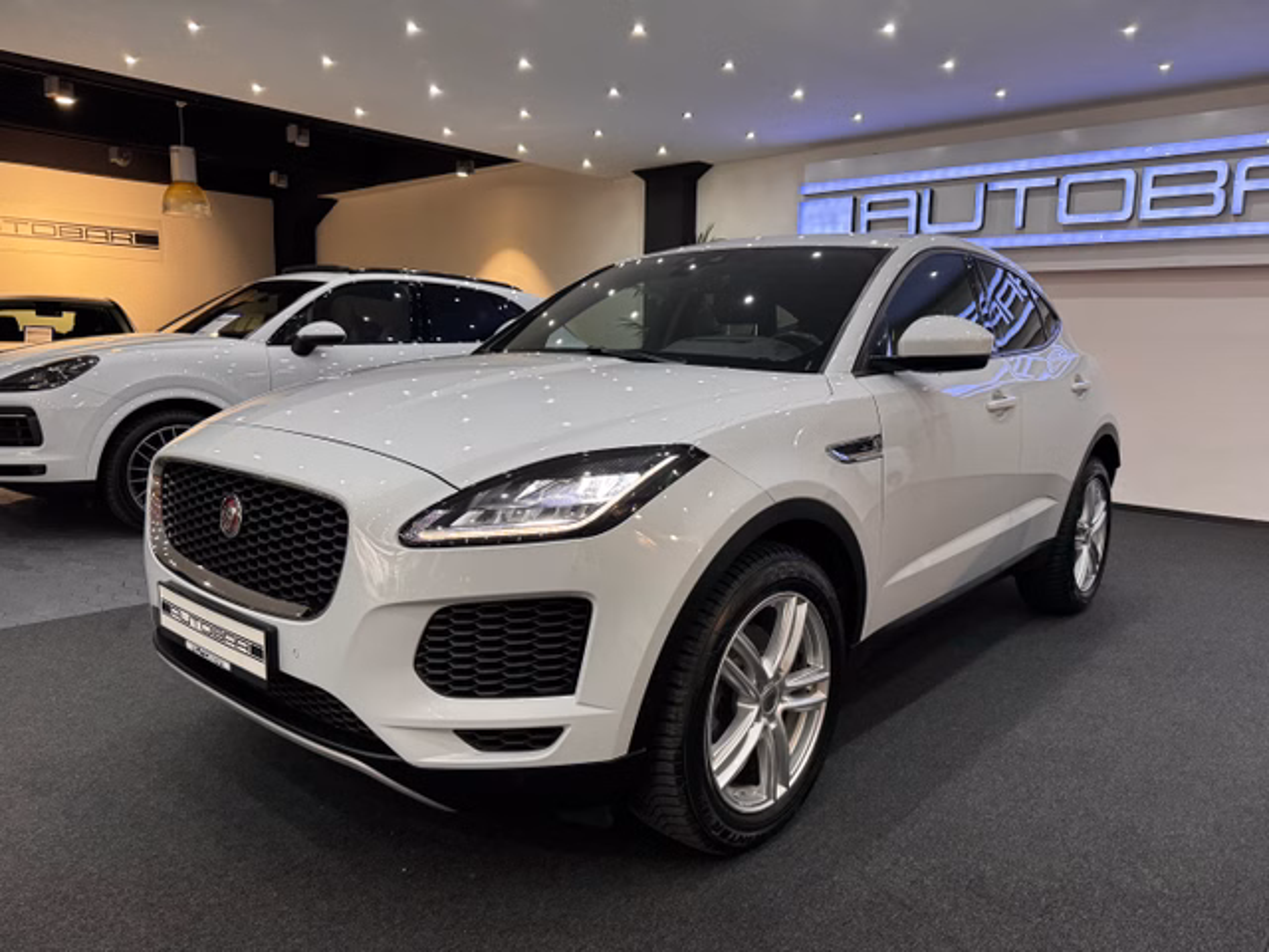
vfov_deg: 56.8
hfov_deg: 71.6
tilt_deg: -8.9
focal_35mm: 24
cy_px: 476
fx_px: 880
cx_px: 634
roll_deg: -1.3
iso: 200
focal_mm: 6.76
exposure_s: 1/100
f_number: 1.78
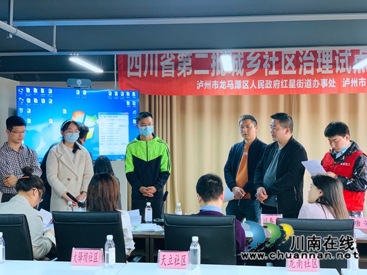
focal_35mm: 52
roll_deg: +0.5
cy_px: 138
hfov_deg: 36.8
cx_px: 184
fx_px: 551
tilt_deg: +0.0
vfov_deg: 28.0
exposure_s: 1/60
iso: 200
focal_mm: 6
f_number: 2.4
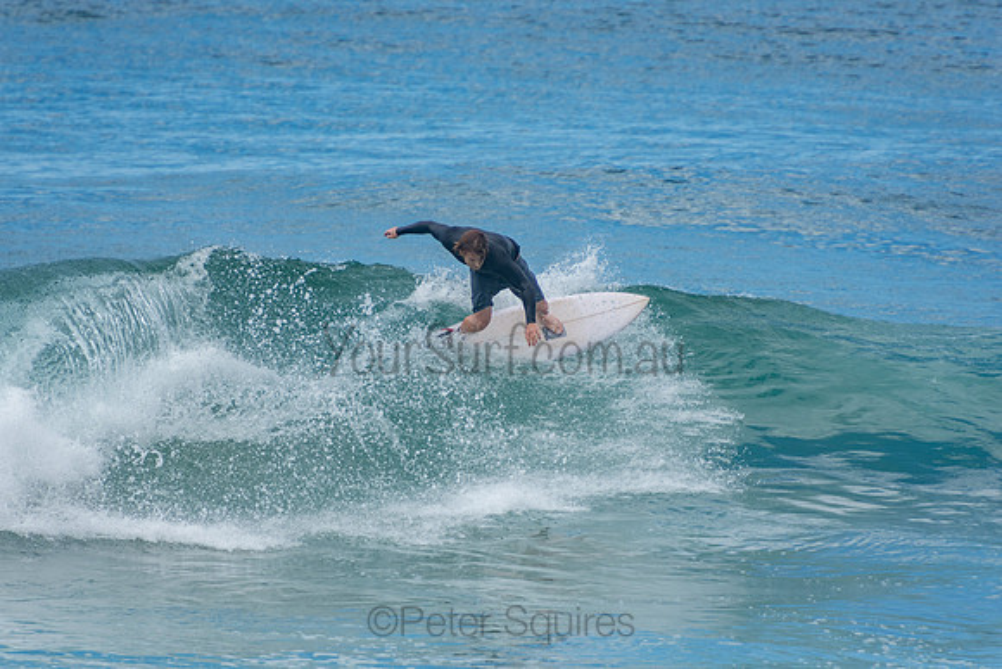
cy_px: 334
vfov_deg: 2.3
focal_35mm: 600
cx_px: 501
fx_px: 16703
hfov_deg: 3.4
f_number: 5.6
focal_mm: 400
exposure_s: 1/1250
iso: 220
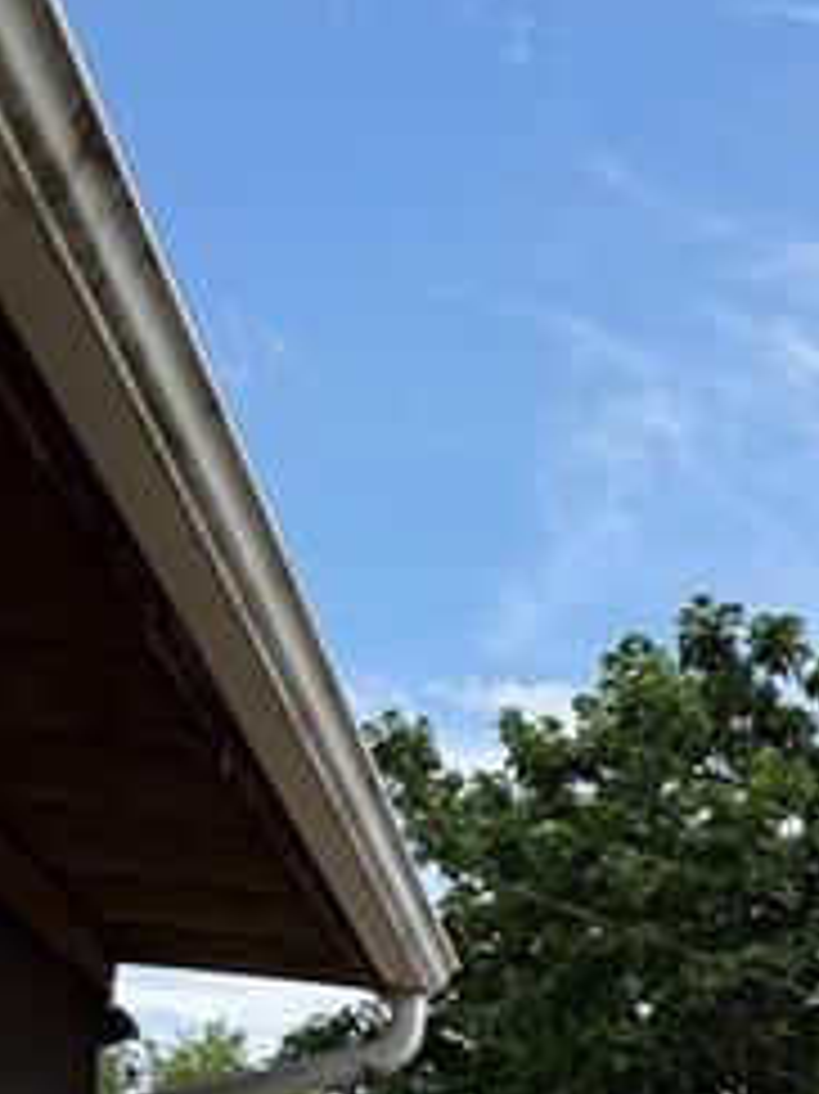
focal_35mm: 76
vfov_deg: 22.2
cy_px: 1540
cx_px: 1292
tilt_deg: -1.2
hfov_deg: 17.2
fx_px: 2400
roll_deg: -0.1
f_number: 1.78
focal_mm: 6.76
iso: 100
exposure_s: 1/3584
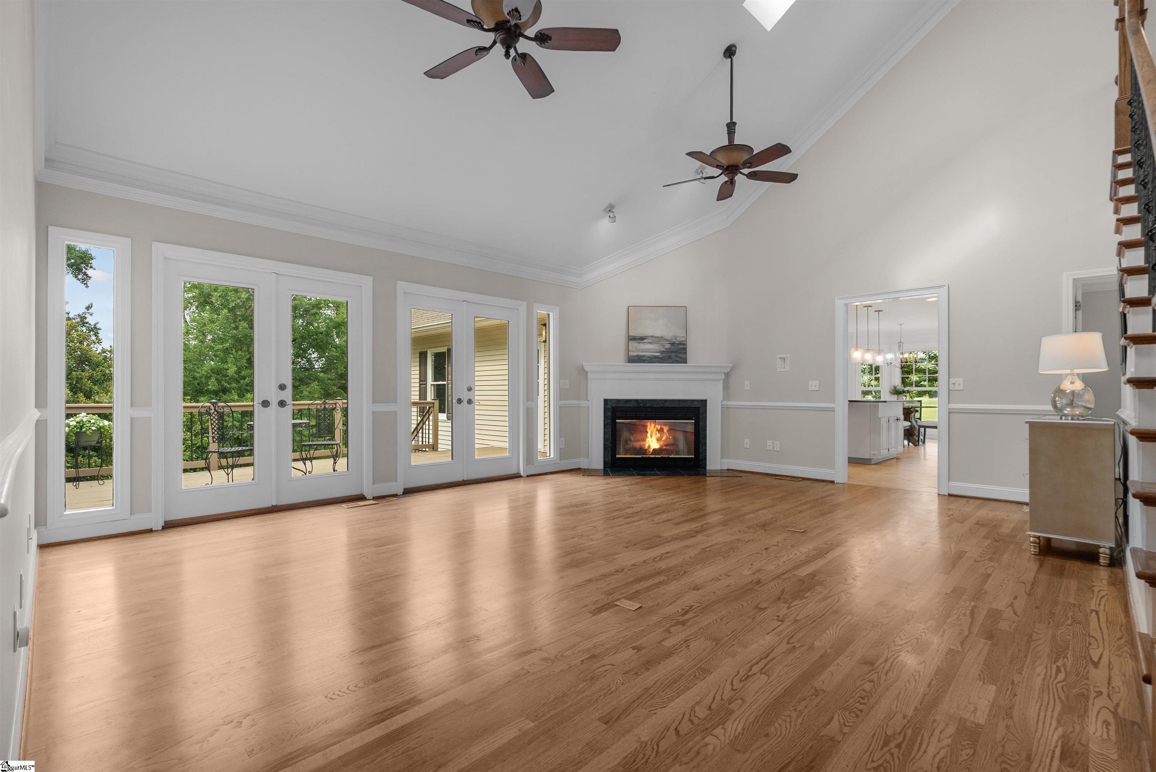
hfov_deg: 96.7
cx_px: 578
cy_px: 386
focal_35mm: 16
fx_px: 514
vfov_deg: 73.8
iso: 200
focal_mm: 16
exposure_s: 1/10
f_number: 8
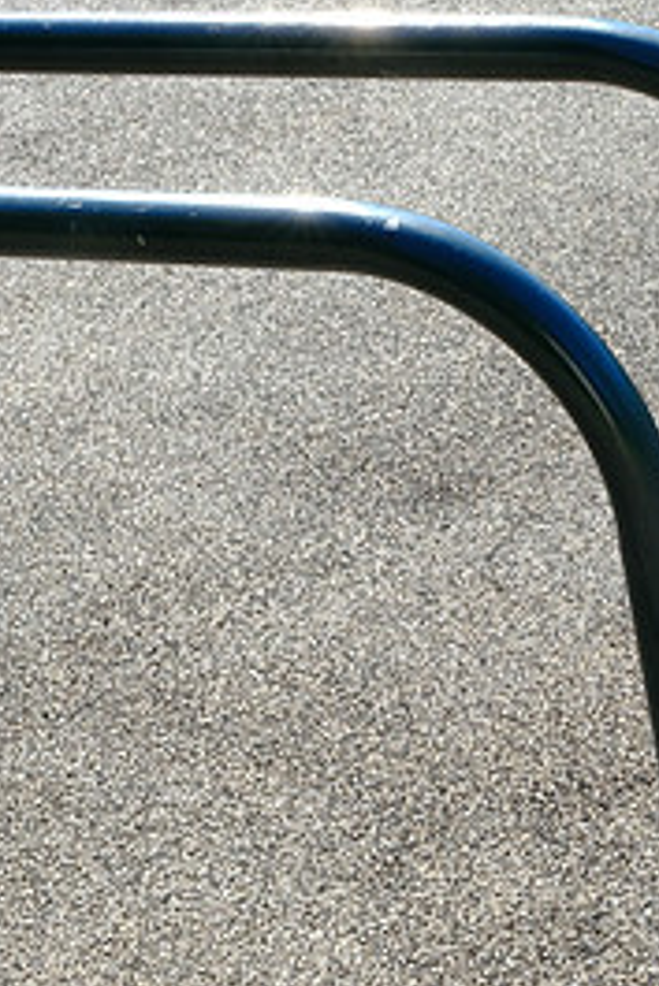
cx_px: 713
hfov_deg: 13.1
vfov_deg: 19.1
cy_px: 1057
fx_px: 2824
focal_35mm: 103
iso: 200
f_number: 20
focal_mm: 31.5
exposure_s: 1/20
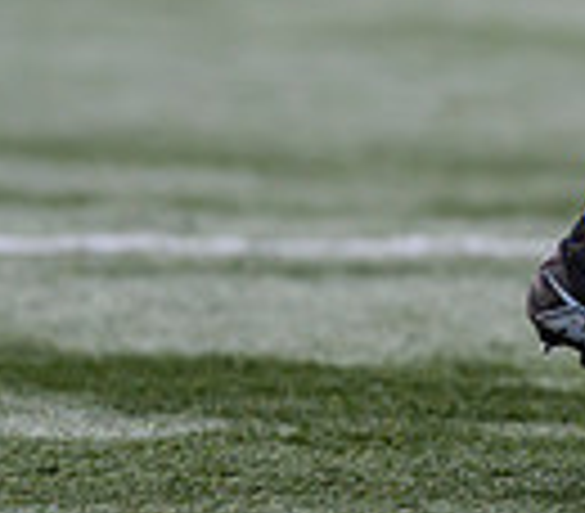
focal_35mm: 1932
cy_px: -395
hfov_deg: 1.0
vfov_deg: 0.8
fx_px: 34741
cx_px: 745
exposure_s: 1/1600
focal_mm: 400
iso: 500
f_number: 3.5
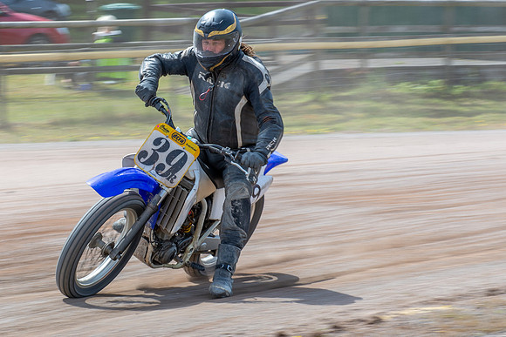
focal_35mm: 182
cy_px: 175
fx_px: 2554
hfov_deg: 11.3
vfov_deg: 7.6
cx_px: 134
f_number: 8
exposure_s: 1/200
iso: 160
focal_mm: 70
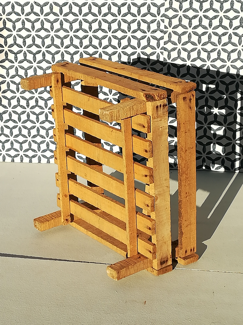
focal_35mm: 79
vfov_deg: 24.7
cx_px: 122
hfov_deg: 18.7
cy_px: 162
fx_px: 739
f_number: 2.2
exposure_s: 1/1294
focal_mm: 3.83
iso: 50
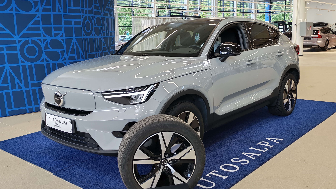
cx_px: 166
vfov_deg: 31.2
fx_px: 339
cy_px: 98
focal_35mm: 38
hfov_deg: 52.8
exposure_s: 1/100
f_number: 1.9
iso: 200
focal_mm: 6.12
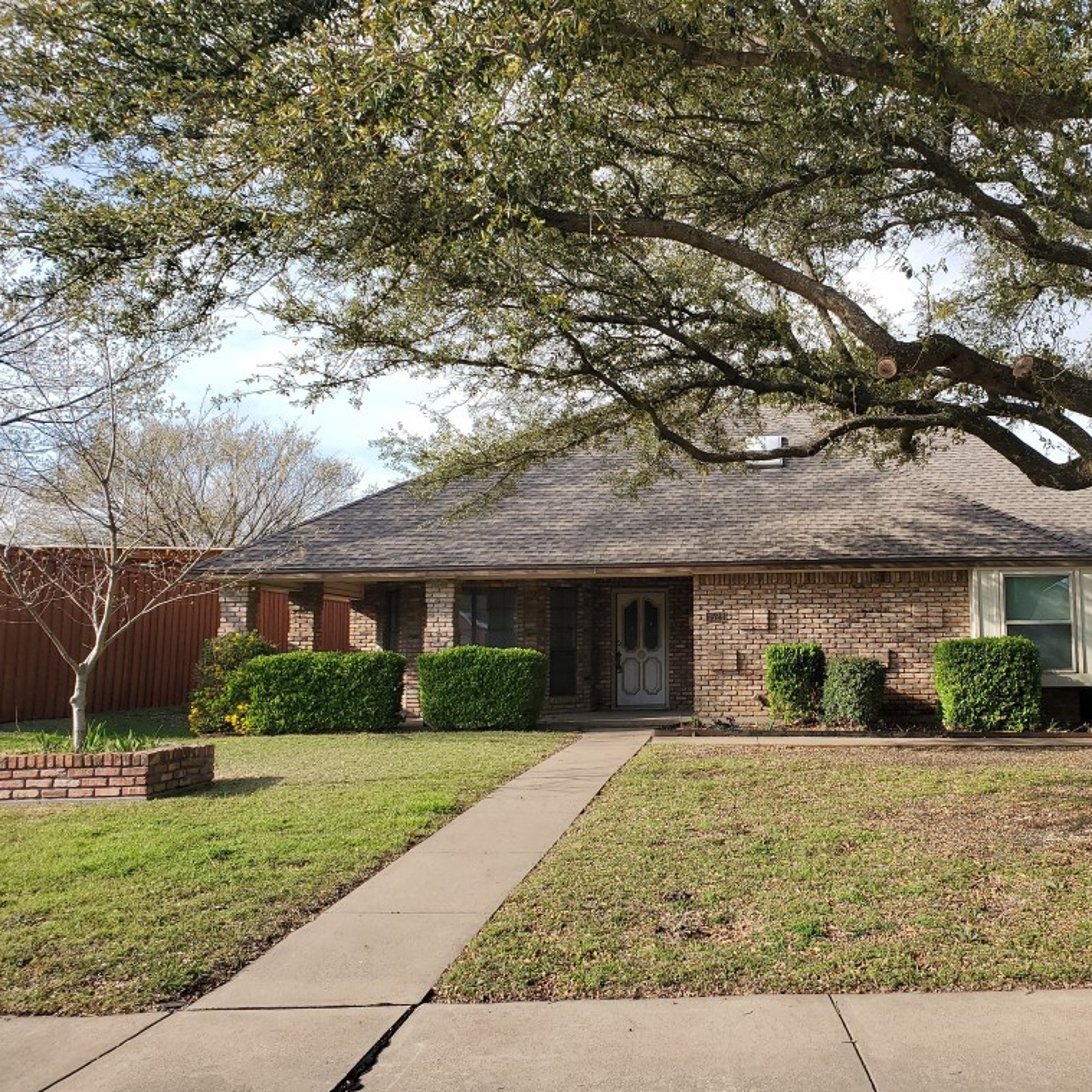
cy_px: 545
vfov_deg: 52.5
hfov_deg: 51.7
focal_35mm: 31
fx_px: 1106
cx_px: 715
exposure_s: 1/651
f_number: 2.4
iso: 50
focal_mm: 4.3
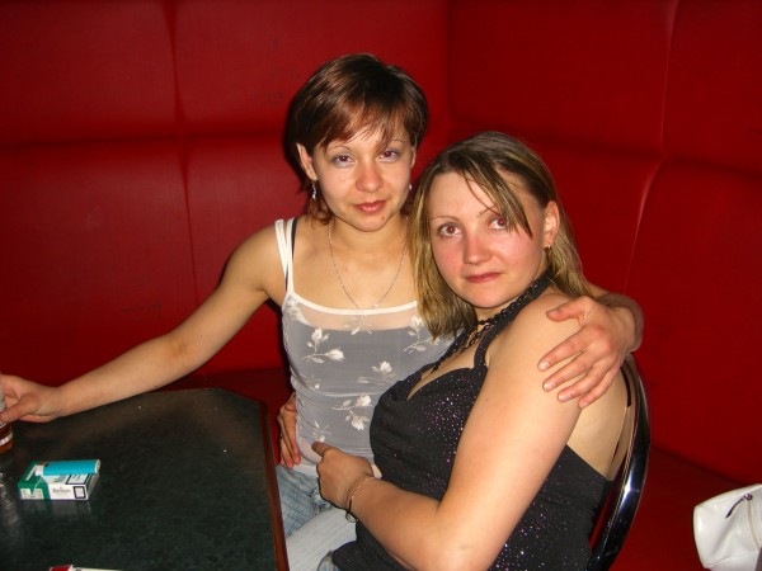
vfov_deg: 37.7
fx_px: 836
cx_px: 381
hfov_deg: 49.0
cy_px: 286
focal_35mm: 38
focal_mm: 7.9
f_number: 2.8
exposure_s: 1/60
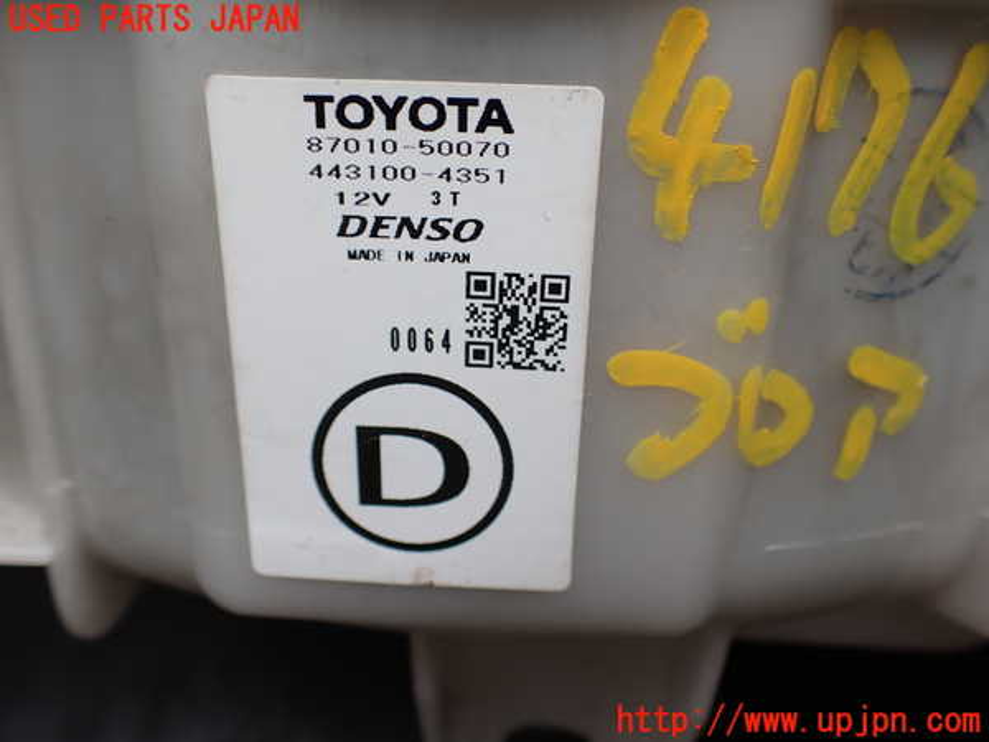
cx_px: 494
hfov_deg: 60.0
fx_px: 857
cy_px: 371
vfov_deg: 46.8
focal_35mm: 30
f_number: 2.3
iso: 100
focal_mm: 5.4
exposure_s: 1/160
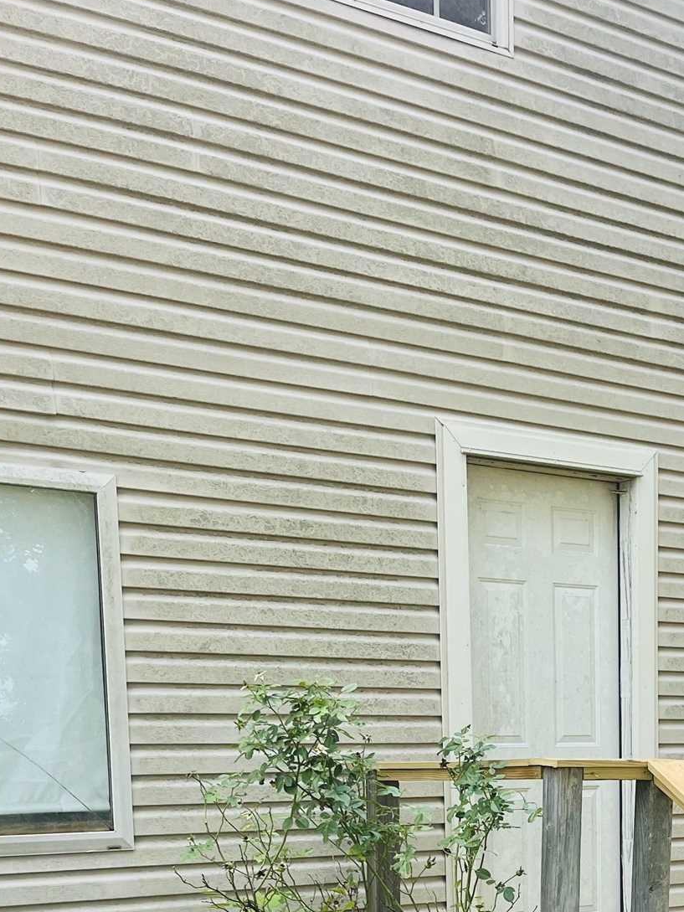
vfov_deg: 32.2
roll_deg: -0.3
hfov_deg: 25.8
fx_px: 1449
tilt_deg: -4.7
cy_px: 912
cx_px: 595
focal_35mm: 55
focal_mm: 5.1
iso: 50
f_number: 1.6
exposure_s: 1/688
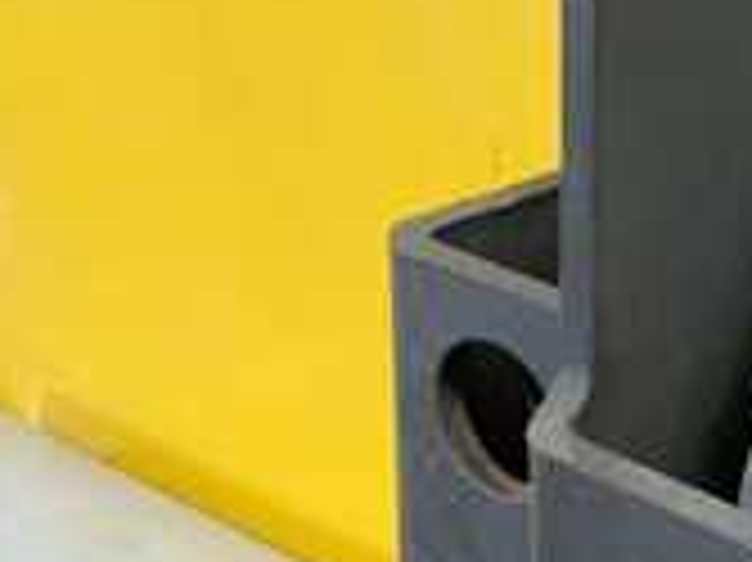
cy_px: 405
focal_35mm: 104
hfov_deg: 17.6
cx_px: 1009
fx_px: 2258
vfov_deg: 14.2
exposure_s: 1/60
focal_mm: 3
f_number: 1.8
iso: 160
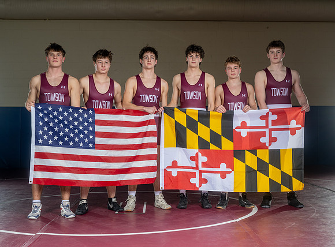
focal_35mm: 49
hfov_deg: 39.0
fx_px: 472
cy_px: 123
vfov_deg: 29.3
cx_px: 178
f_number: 5.6
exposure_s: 1/200
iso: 125
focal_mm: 41
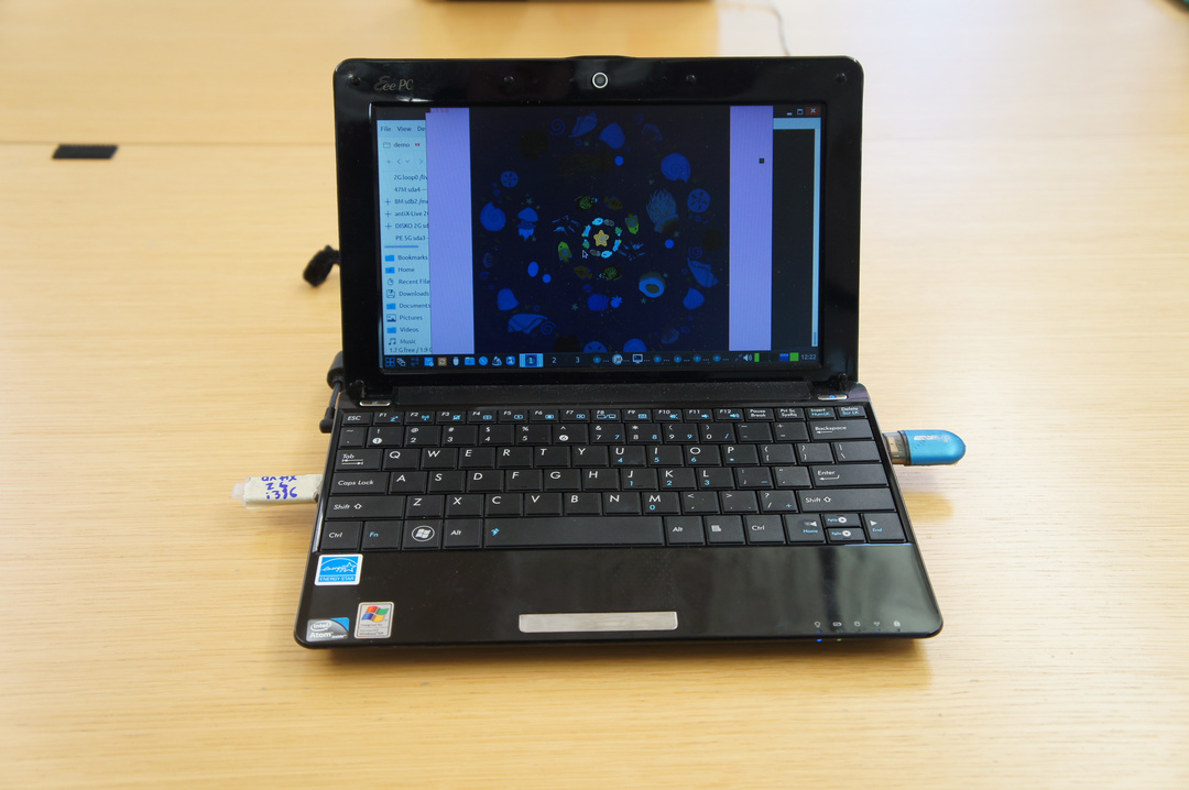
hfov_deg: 48.0
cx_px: 594
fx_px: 1336
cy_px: 395
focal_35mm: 40
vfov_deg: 33.0
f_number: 4
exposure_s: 1/25
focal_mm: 27
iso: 200
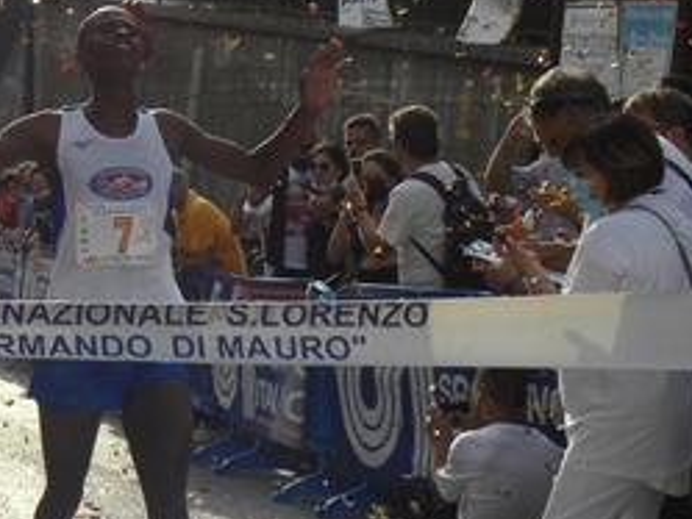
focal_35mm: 118
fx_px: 2360
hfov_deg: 16.5
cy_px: 183
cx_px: 78
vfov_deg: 12.6
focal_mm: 8.2
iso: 64
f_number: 5
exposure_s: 1/226
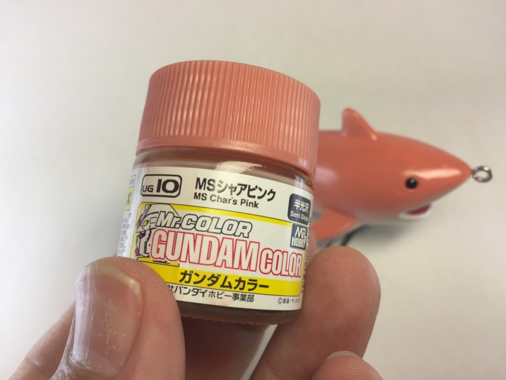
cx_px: 253
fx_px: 424
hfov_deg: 61.7
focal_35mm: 29
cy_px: 190
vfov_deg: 48.2
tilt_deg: -59.4
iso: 32
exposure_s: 1/581
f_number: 2.2
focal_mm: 4.15
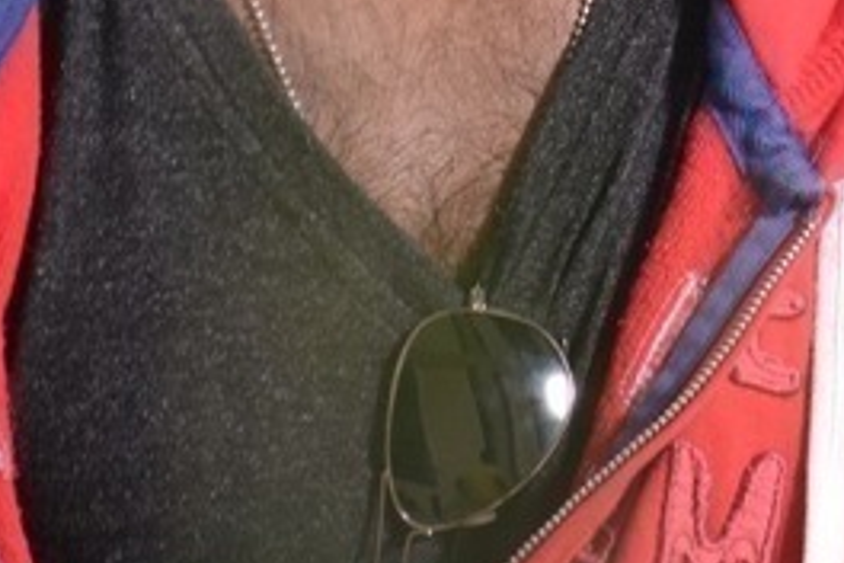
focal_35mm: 910
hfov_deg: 2.3
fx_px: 21333
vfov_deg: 1.5
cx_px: 1081
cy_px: -334
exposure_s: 1/250
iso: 200
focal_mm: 200
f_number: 4.5
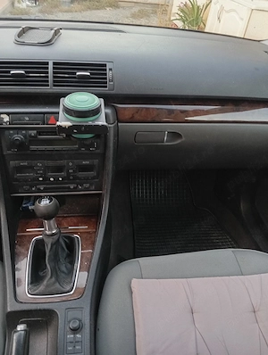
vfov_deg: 63.4
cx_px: 134
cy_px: 178
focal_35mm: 28
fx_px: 288
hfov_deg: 49.9
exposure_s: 1/50
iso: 367
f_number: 1.8
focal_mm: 4.22
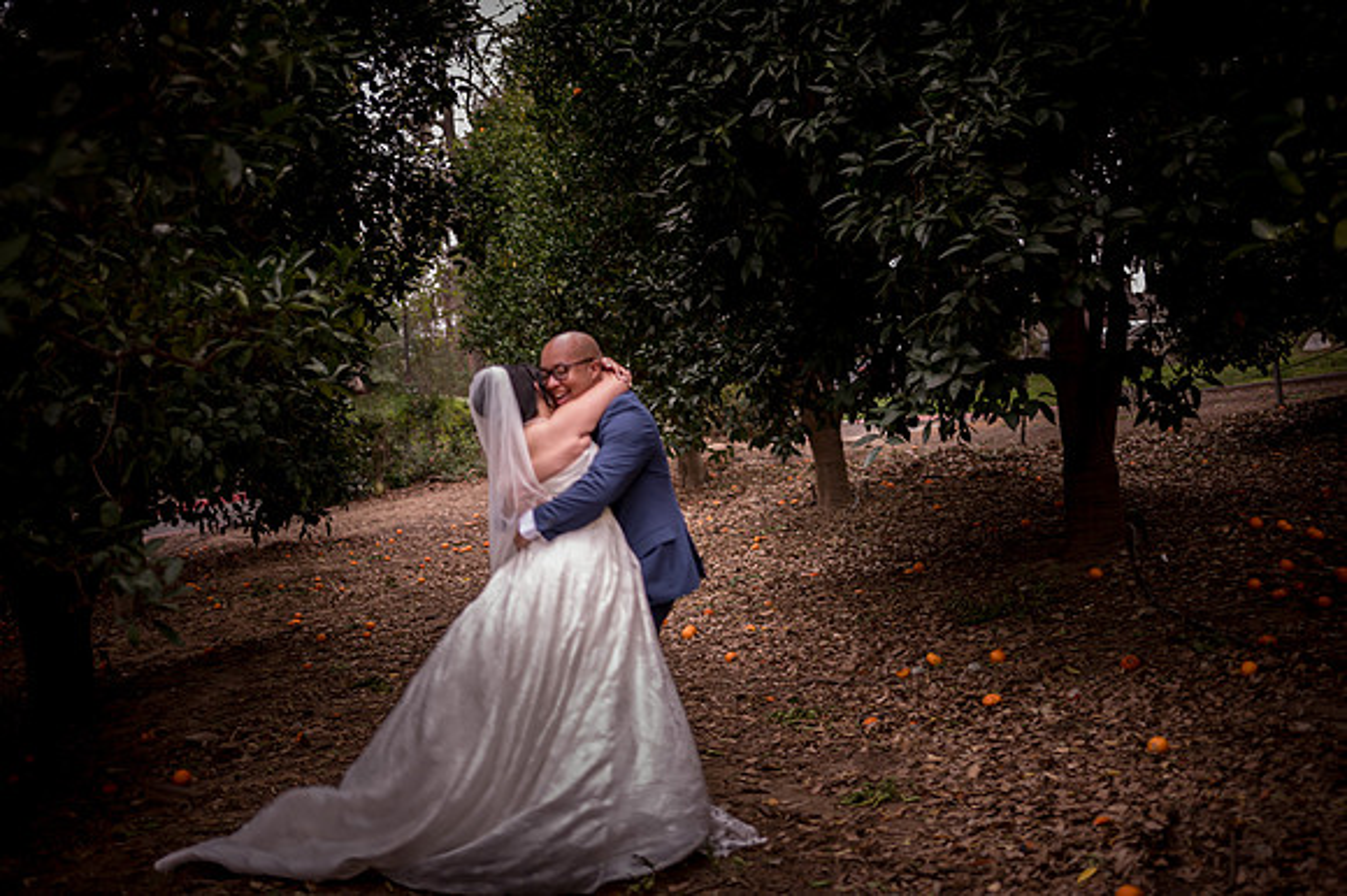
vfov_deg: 33.4
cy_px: 448
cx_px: 674
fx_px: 1496
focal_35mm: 40
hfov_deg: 48.5
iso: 100
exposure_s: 1/80
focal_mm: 40
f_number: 2
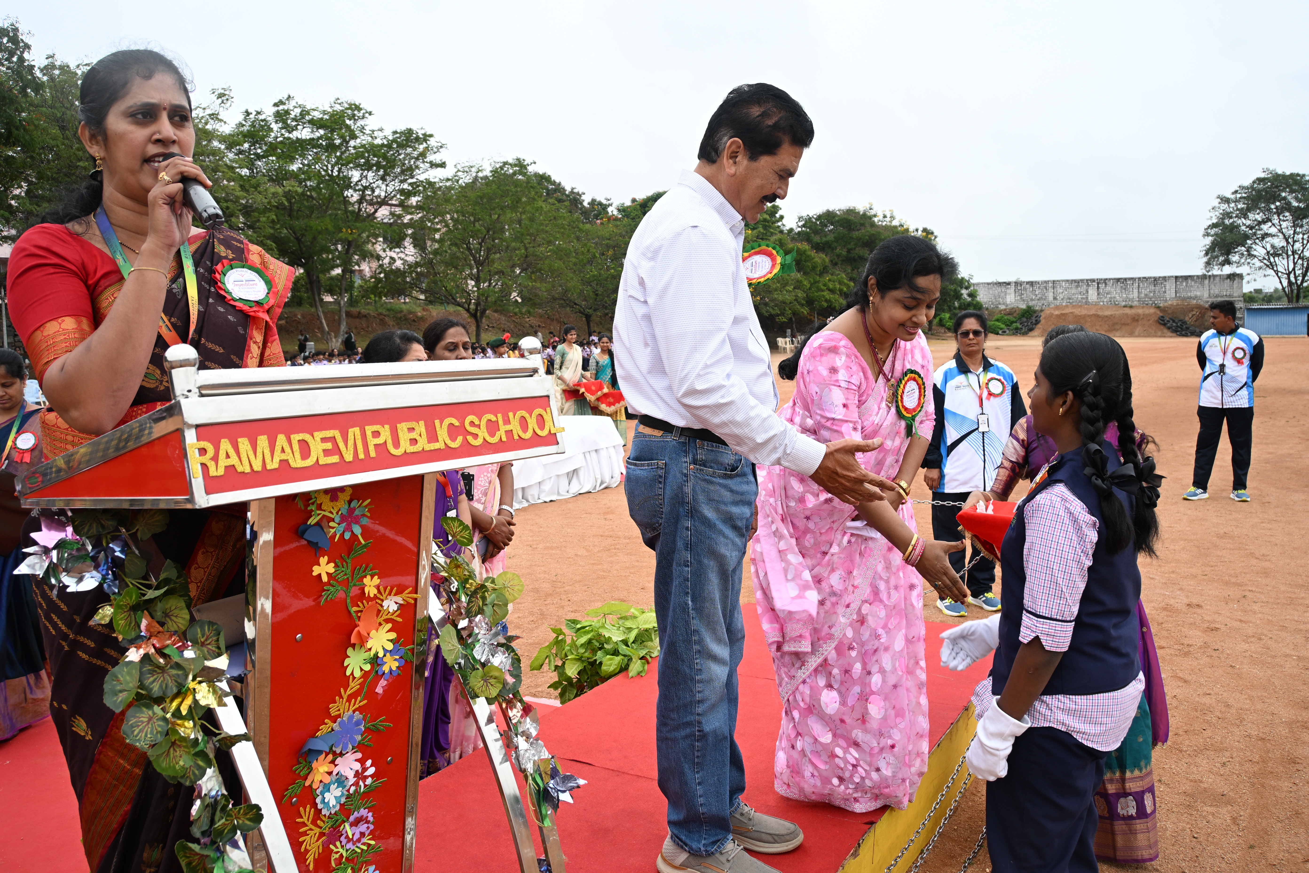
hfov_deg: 43.0
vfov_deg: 29.4
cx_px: 654
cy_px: 436
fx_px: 1663
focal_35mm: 46
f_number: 7.1
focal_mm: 30.5
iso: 100
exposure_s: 1/200
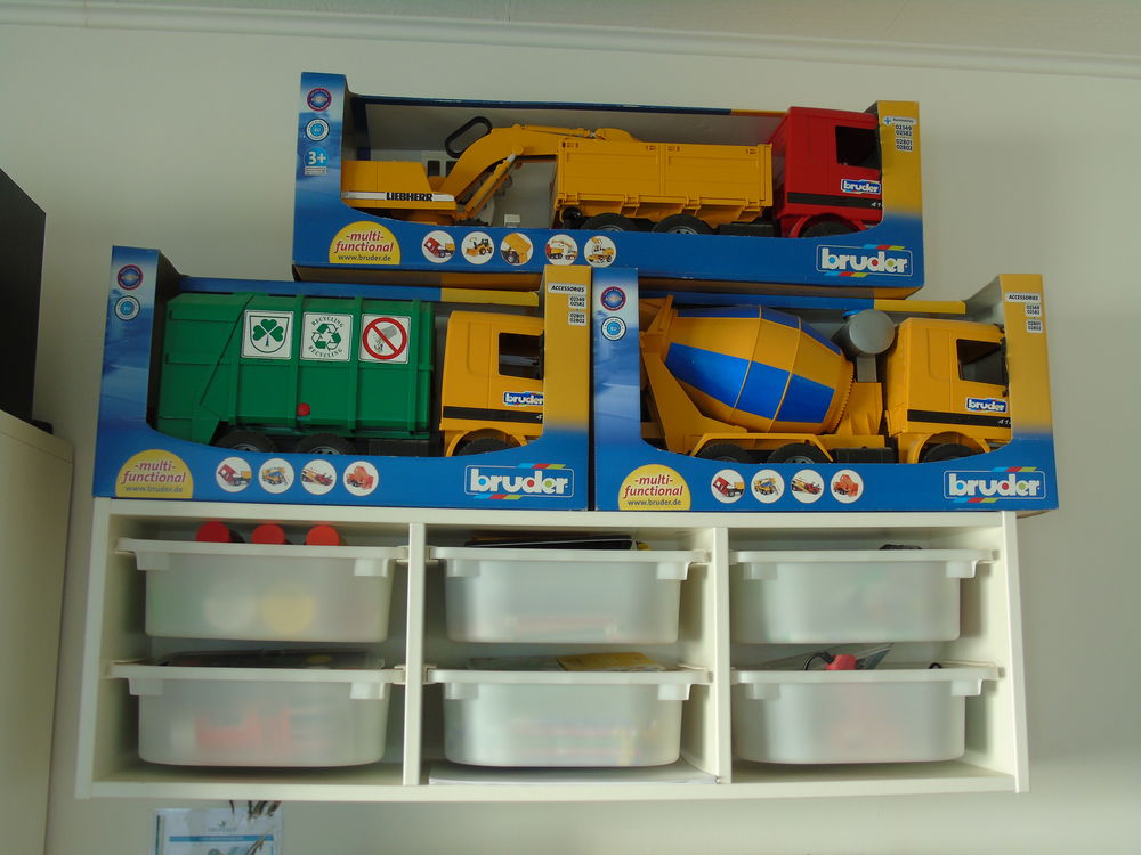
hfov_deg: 54.0
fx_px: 1121
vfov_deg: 41.8
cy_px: 428
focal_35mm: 34
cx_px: 570
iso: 80
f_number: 3.8
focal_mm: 6.1
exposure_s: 1/80
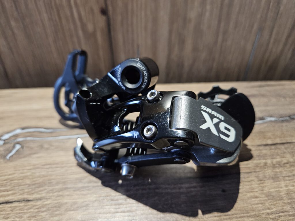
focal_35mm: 23
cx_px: 148
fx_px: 196
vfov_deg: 58.9
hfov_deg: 73.9
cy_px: 110
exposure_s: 1/25
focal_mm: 5.4
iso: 1250
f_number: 1.8
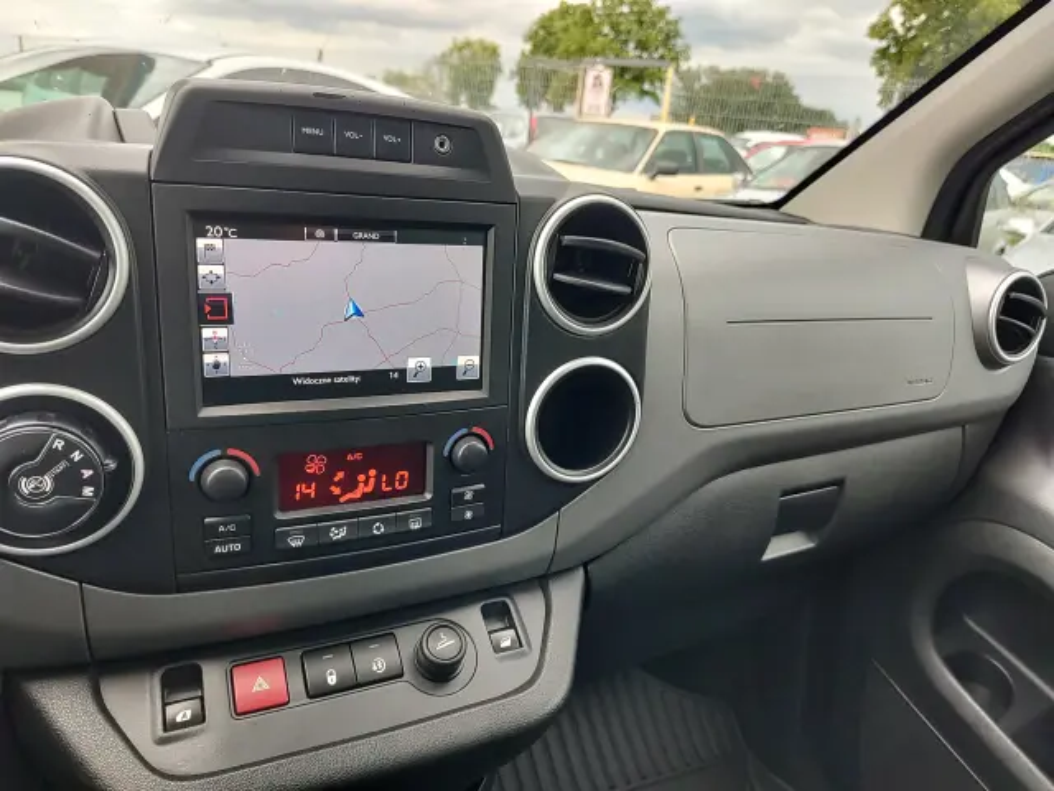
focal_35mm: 23
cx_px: 527
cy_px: 396
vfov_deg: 58.9
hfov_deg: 73.9
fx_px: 700
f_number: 1.8
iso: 100
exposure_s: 1/148
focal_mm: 5.56
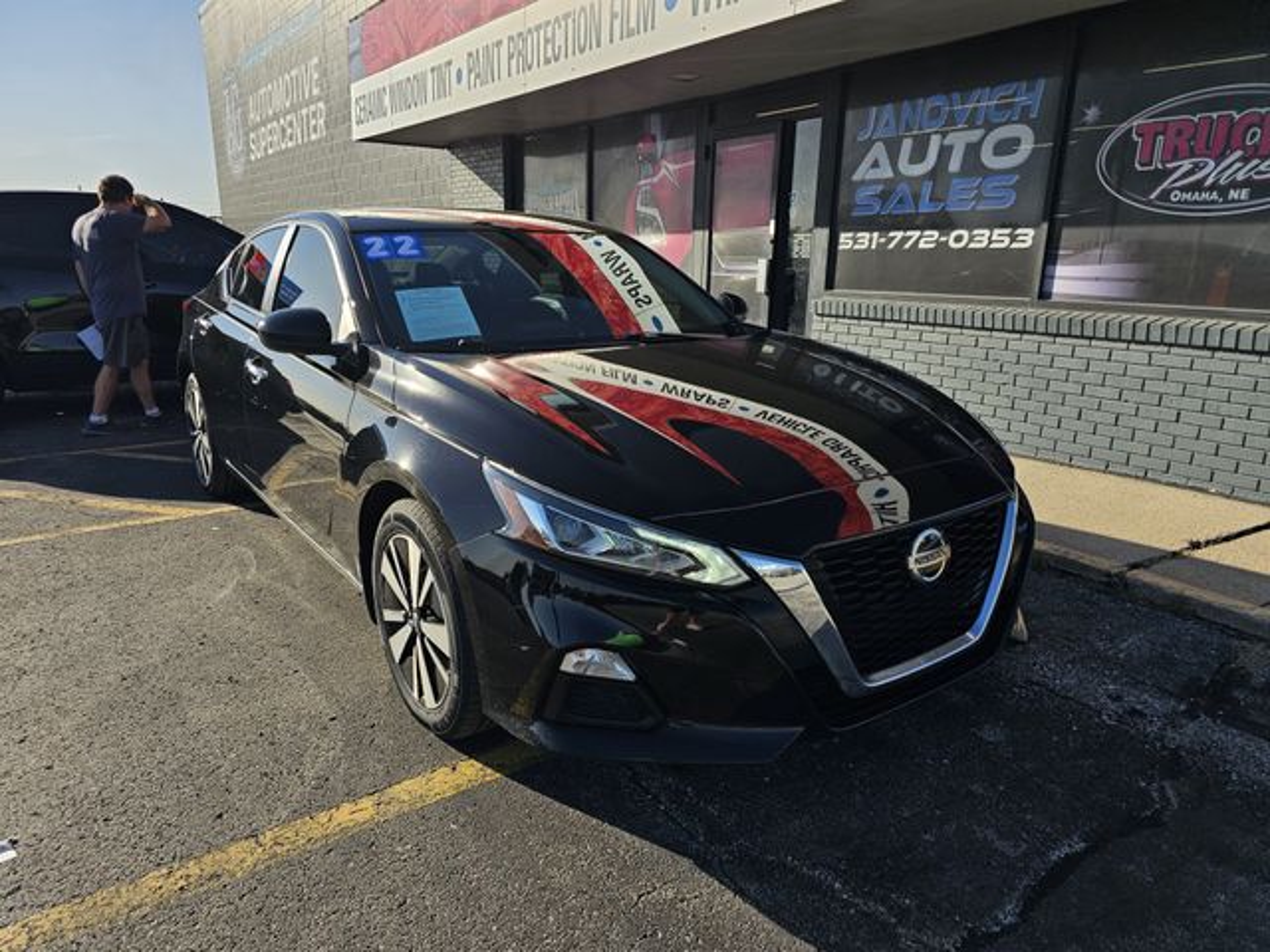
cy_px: 476
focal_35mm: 23
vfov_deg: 58.9
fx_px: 844
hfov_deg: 73.9
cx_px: 635
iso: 10
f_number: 1.7
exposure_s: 1/684
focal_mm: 6.3
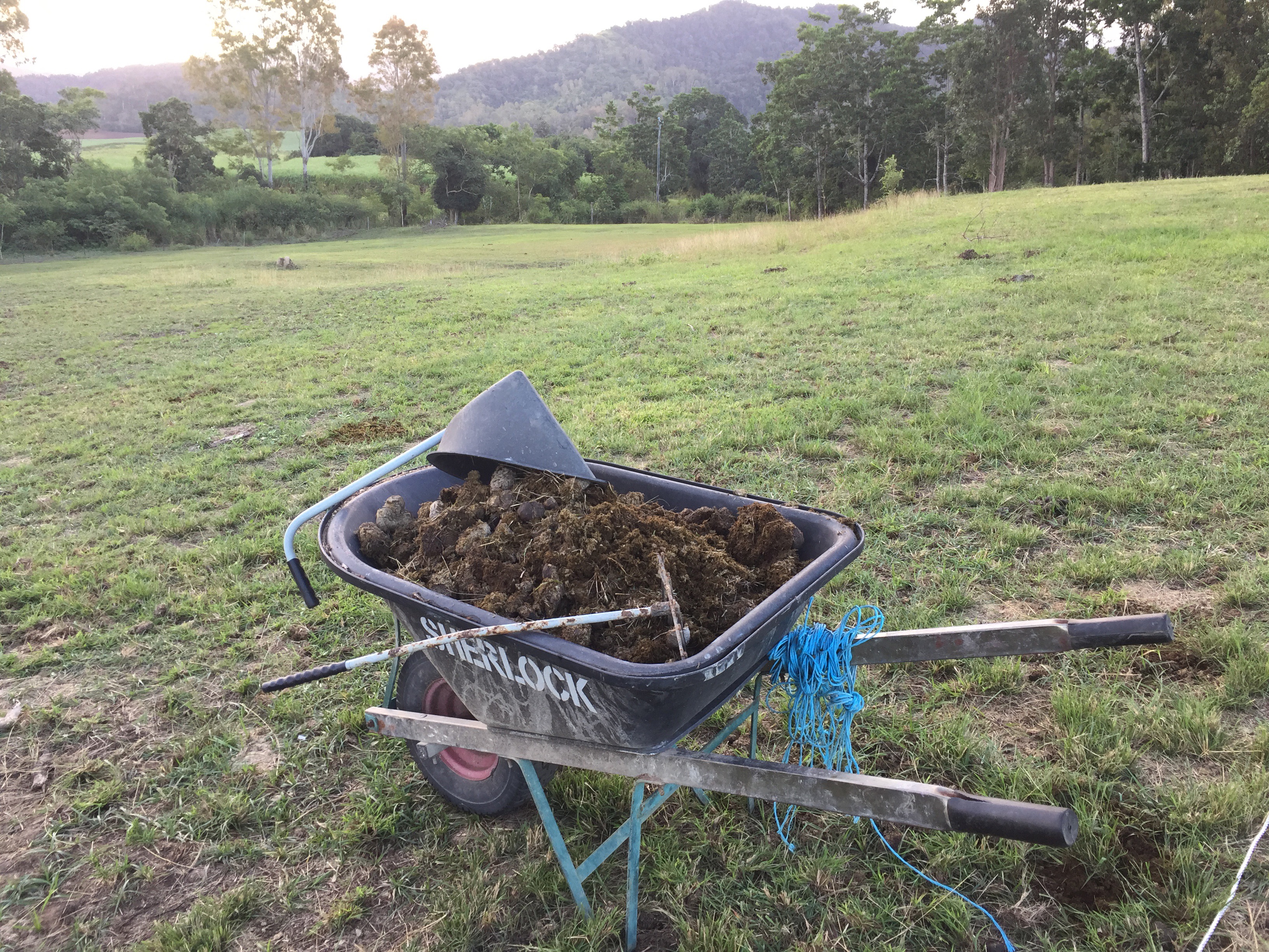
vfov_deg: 48.2
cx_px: 634
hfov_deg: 61.7
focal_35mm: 29
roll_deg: -1.3
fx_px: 1063
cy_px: 476
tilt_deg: -14.6
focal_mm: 4.15
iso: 50
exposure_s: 1/100
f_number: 2.2
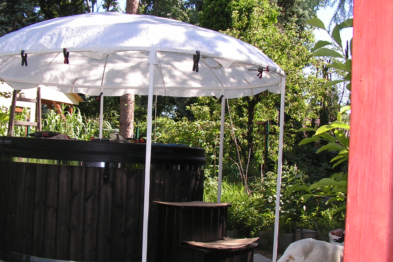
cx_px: 181
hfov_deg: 40.3
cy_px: 157
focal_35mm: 49
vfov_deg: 27.5
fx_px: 535
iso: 64
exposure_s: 1/320
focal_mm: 6
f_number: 3.2
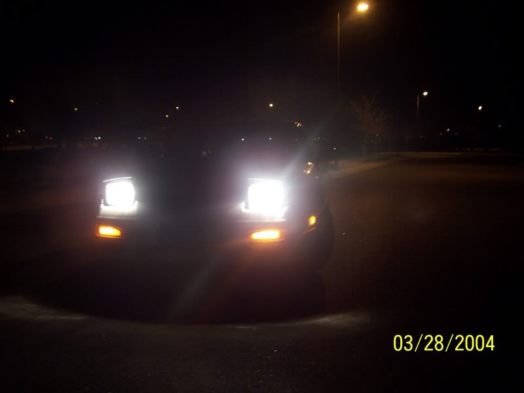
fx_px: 515
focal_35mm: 34
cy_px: 196
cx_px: 262
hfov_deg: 54.0
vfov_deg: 41.8
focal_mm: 5.6
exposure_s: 1/8
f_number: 2.7
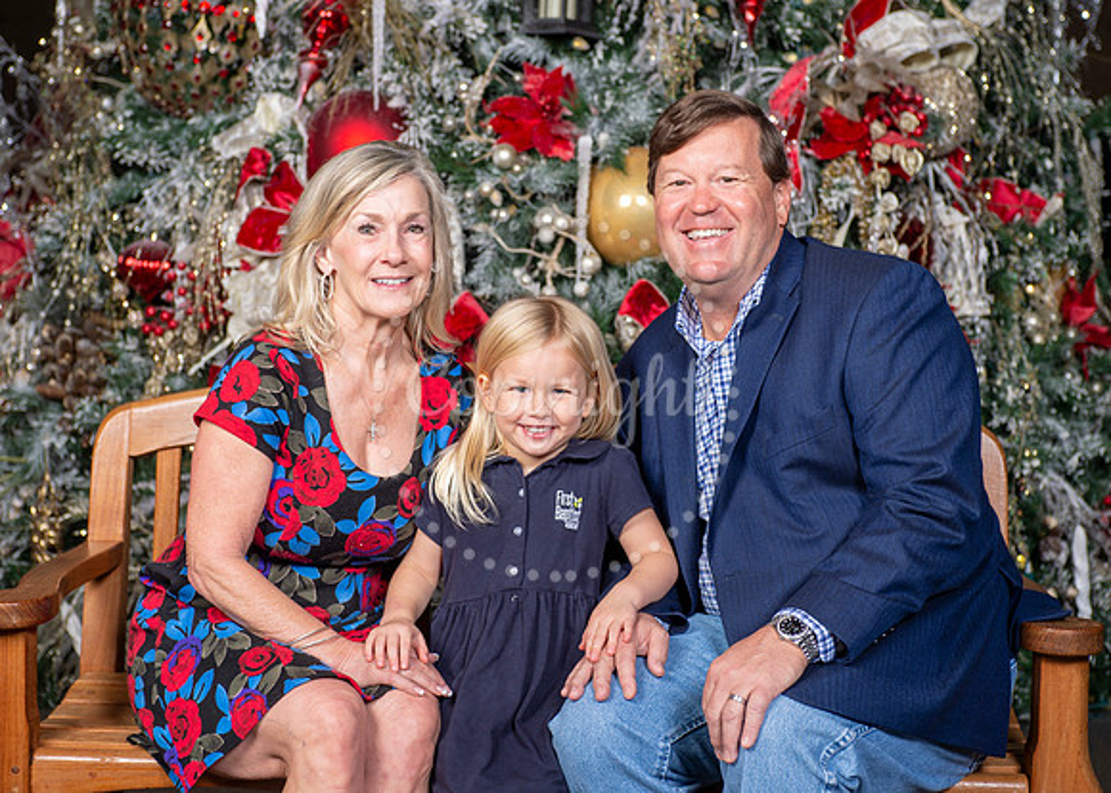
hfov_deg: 29.0
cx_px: 566
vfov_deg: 20.9
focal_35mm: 68
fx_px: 2151
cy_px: 396
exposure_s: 1/125
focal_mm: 65
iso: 160
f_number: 7.1
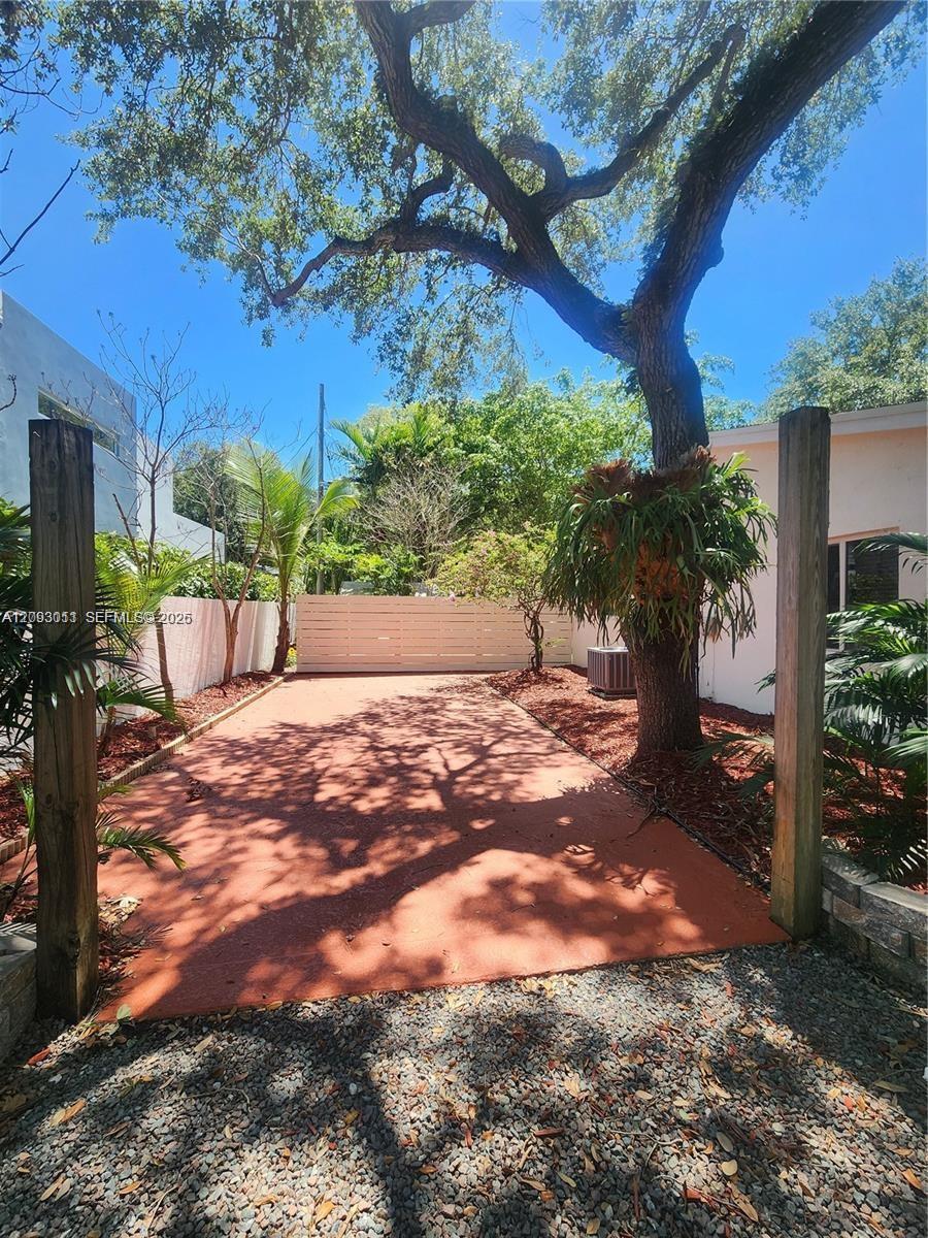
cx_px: 464
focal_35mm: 13
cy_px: 619
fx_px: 465
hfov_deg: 89.9
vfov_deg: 106.2
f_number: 2.2
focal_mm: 2.2
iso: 50
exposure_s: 1/726
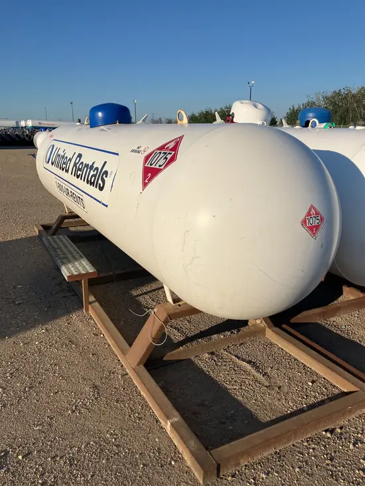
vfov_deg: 63.4
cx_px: 182
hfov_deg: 49.8
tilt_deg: -14.9
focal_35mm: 28
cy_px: 243
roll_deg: +2.5
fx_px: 394
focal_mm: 3.99
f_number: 1.8
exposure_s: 1/3247
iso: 32
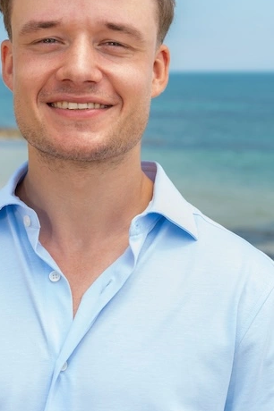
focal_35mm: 87
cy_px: 181
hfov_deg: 15.6
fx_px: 995
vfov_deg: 23.4
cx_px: 79
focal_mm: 50
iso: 80
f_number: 5.6
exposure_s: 1/250
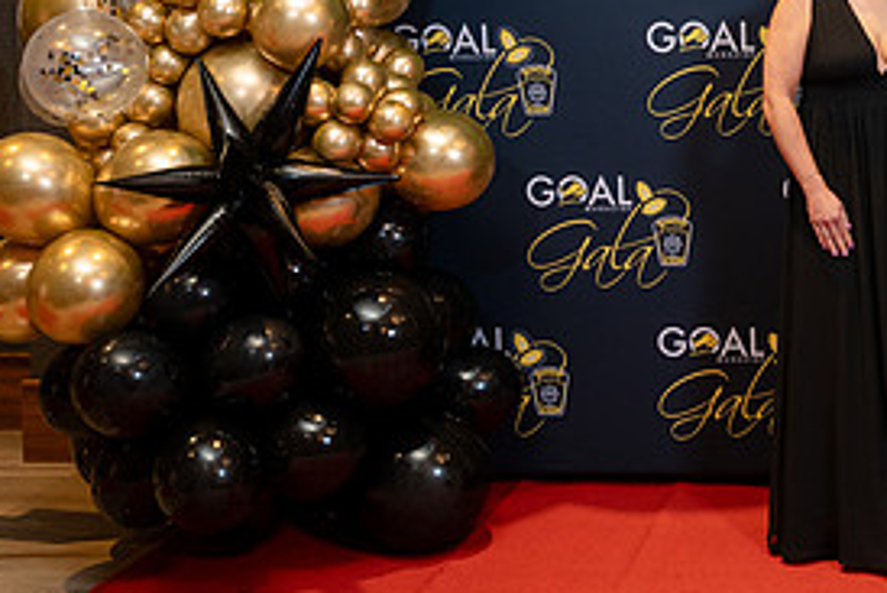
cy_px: 47
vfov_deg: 19.4
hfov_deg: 27.5
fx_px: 1701
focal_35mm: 69
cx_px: 890
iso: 1000
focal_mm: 32
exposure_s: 1/160
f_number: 2.8
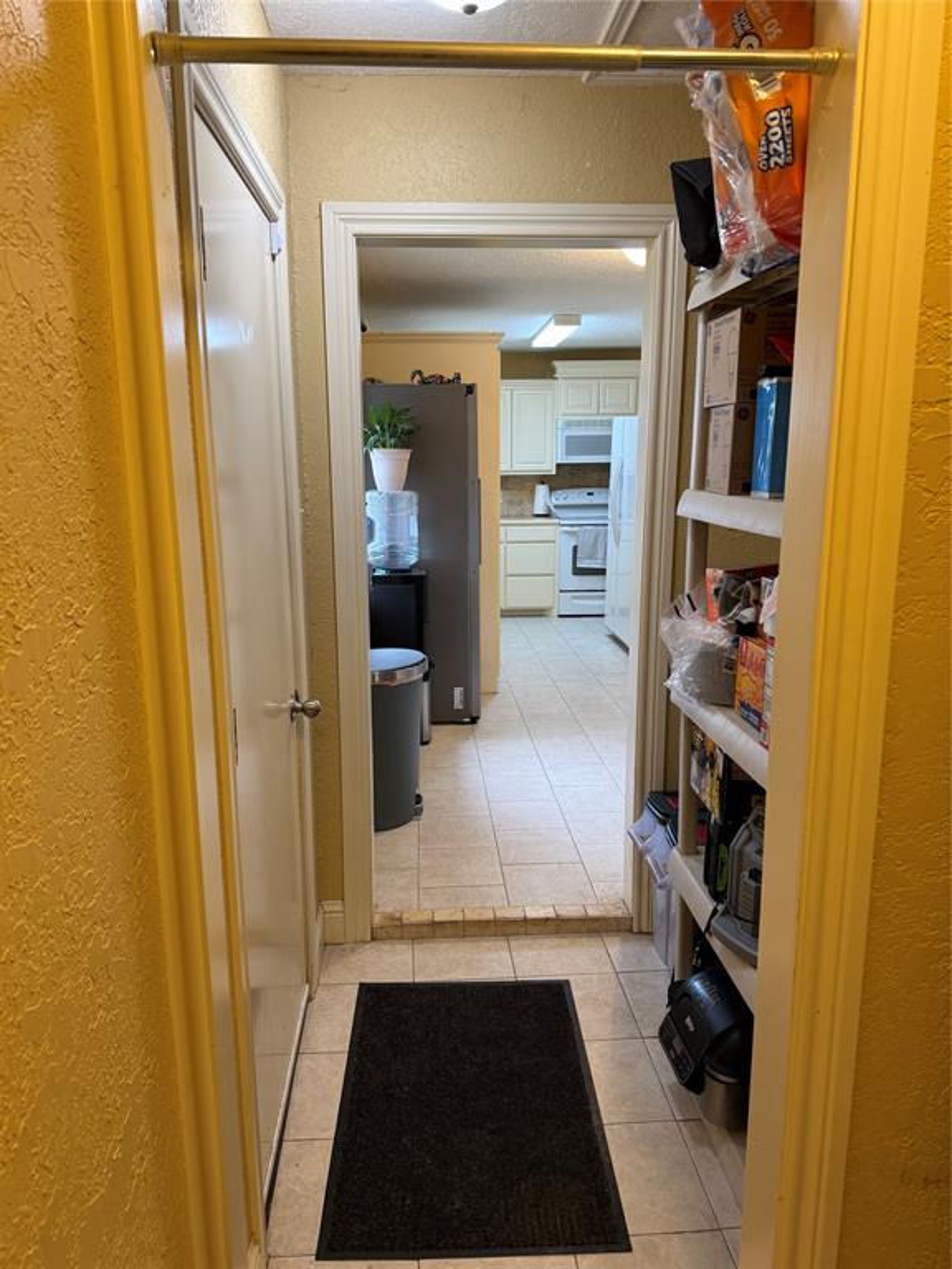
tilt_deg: -10.9
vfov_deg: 71.6
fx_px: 880
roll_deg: -0.4
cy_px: 634
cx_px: 476
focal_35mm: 24
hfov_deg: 56.8
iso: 160
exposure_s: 1/60
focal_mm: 6.76
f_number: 1.78
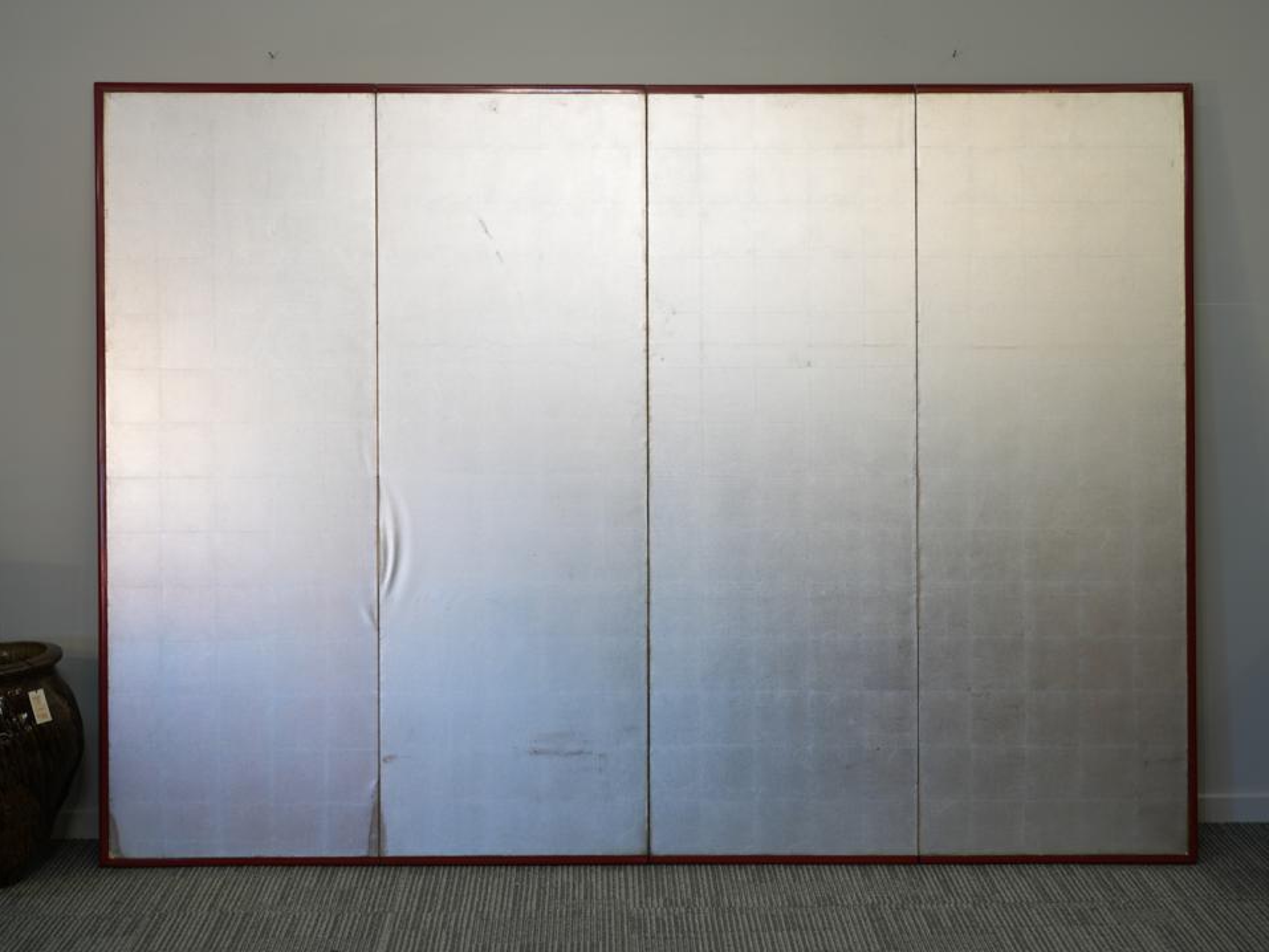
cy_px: 477
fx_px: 1797
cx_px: 652
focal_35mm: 49
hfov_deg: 38.9
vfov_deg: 29.7
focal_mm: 45
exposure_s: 1/50
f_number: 4
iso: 160
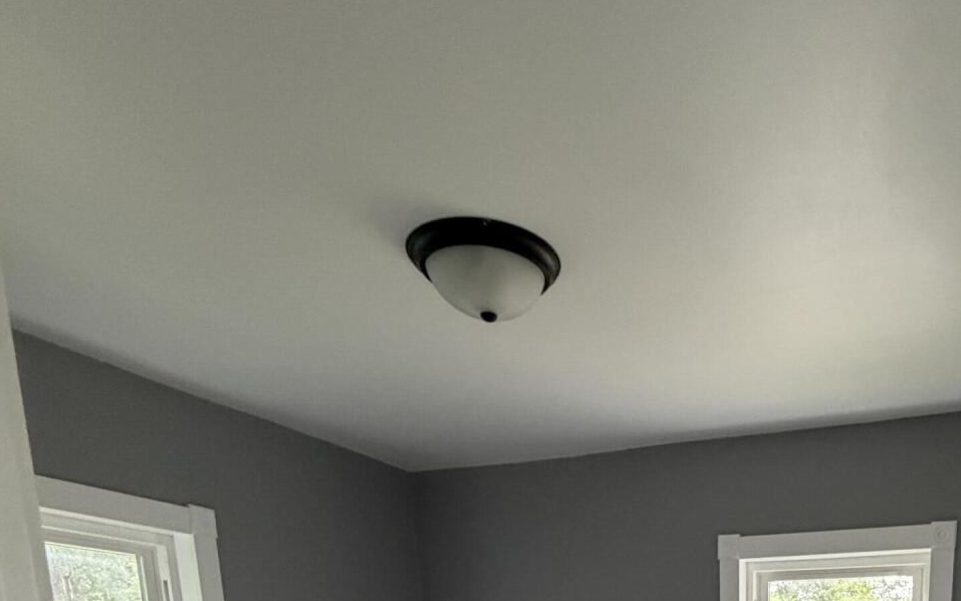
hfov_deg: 57.9
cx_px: 726
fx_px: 812
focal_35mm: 31
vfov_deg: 28.8
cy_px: 863
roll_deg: +0.5
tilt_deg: -11.6
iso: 250
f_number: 2.2
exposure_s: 1/60
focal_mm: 2.22
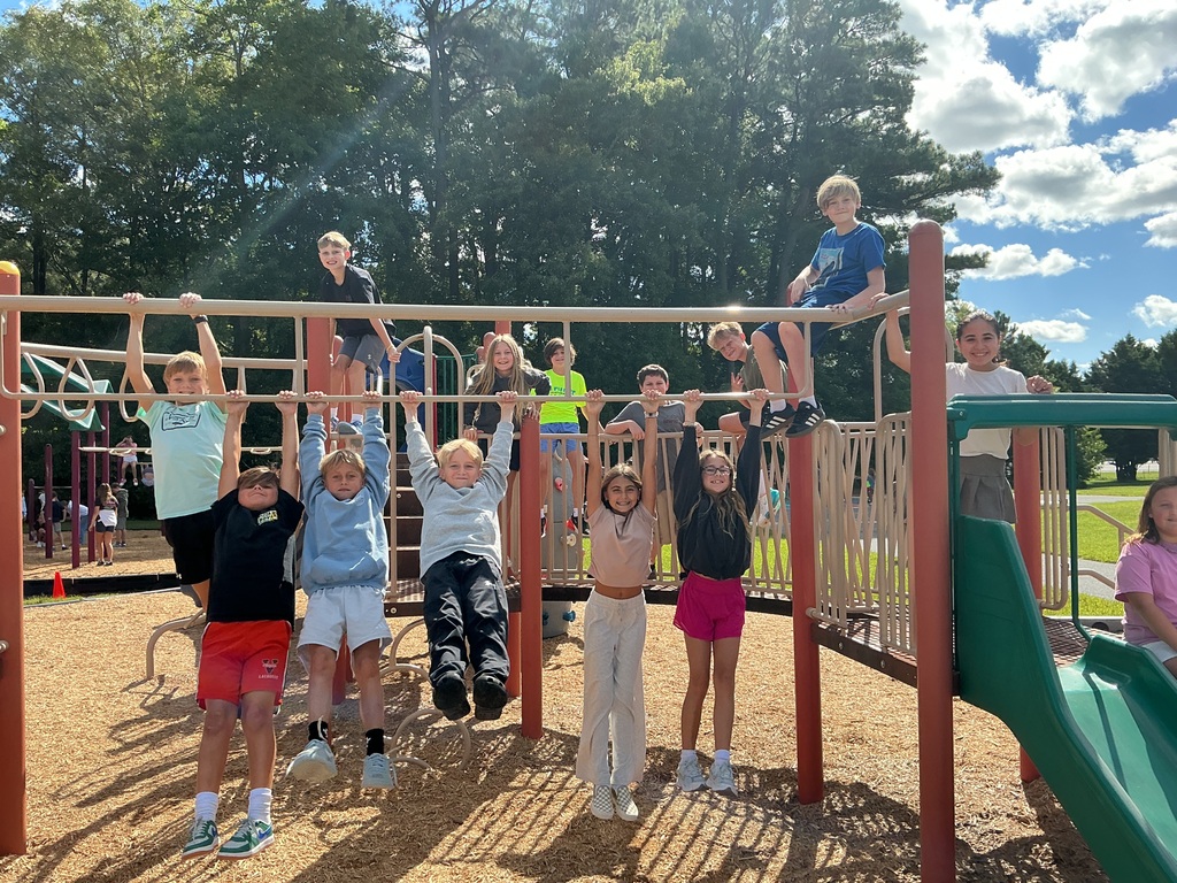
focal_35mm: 29
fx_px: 986
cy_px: 442
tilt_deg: -0.7
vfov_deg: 48.2
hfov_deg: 61.7
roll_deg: +0.6
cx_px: 588
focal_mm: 3
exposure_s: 1/997
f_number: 1.8
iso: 25
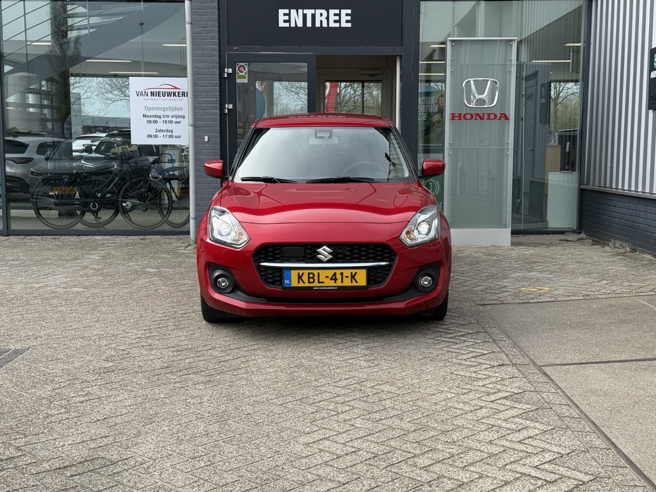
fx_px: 910
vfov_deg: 30.3
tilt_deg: -6.0
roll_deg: -0.1
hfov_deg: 39.7
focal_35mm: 48
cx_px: 328
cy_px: 246
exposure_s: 1/2146
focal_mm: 6.76
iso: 100
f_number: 1.78
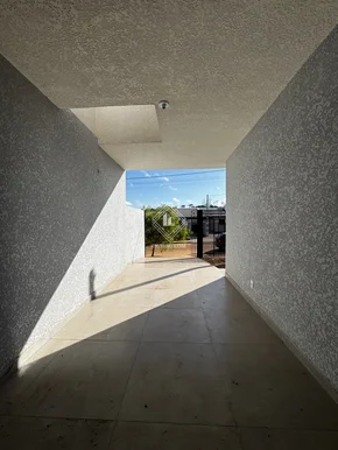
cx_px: 169
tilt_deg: -1.3
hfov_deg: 85.7
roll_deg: +0.6
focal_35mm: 14
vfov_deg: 102.0
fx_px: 182
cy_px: 225
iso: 50
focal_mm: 2.22
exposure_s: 1/2985
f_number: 2.2
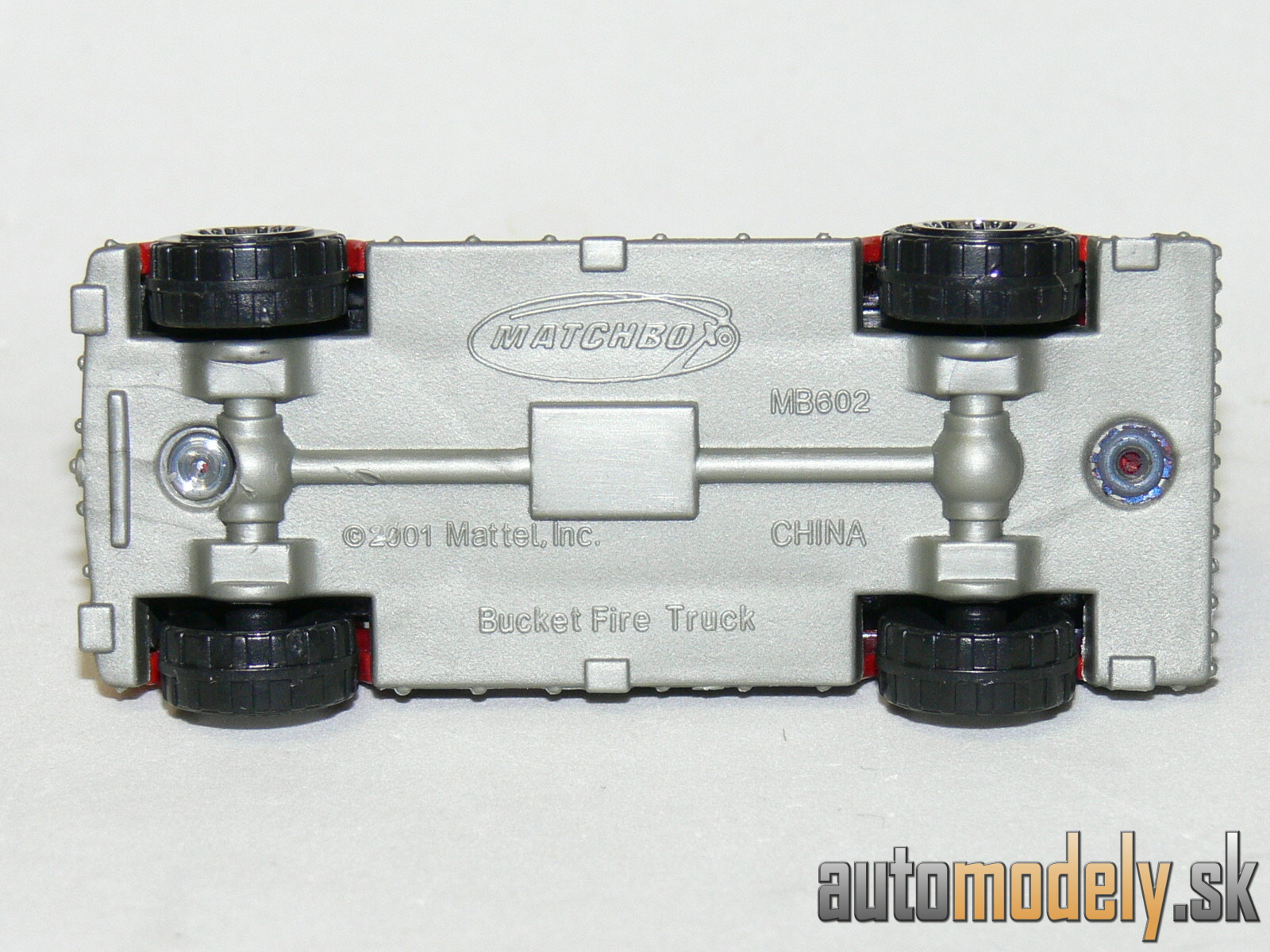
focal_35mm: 130
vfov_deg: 11.4
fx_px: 4769
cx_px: 635
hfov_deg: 15.2
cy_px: 476
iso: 100
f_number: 4
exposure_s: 1/30
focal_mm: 17.3
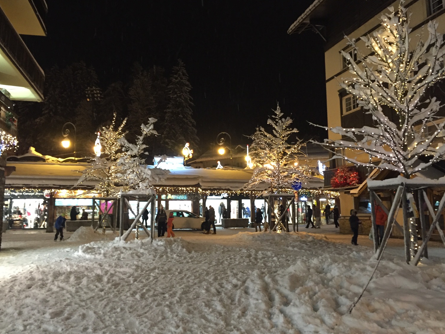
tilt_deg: +8.3
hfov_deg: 58.3
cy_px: 157
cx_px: 212
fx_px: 399
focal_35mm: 31
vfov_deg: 45.4
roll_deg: +0.6
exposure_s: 1/20
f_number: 2.2
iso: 250
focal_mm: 4.15
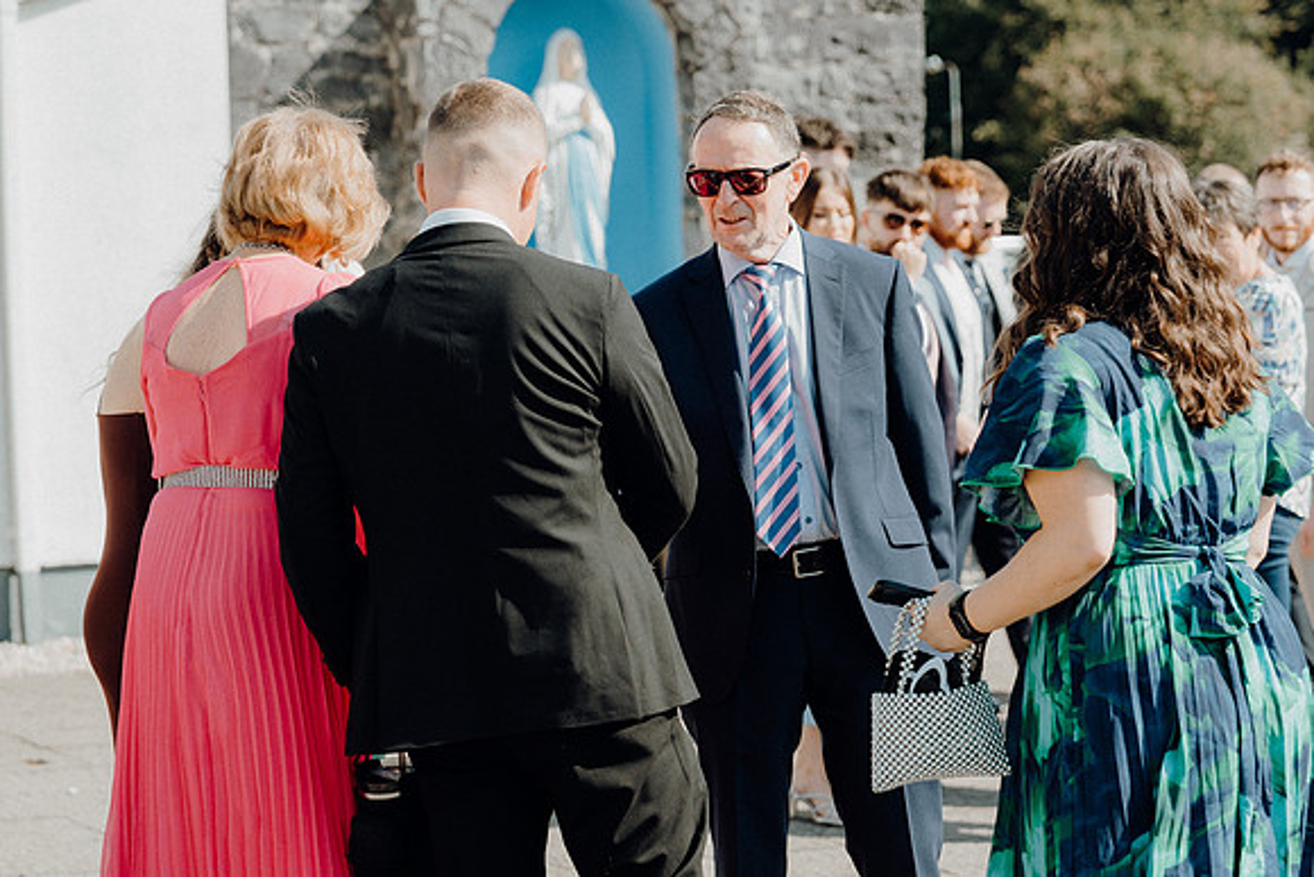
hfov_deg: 19.4
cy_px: 438
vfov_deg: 13.0
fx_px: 3835
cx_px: 657
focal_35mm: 105
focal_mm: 70
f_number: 3.5
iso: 125
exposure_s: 1/640
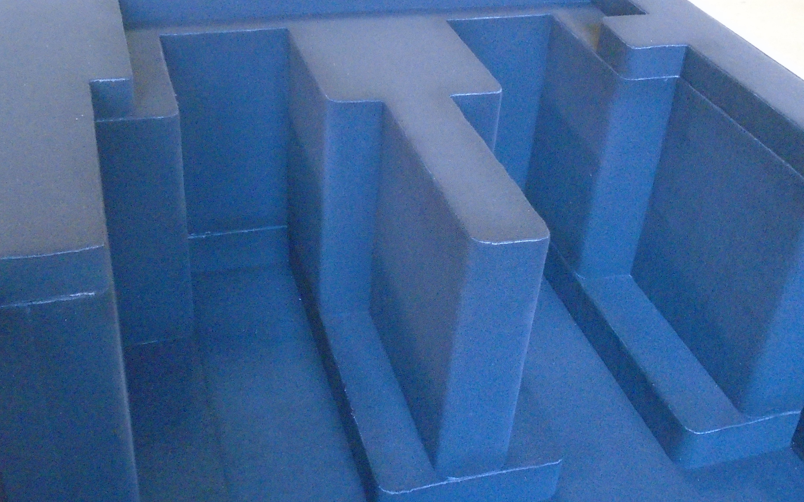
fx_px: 1008
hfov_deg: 43.4
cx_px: 456
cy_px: 243
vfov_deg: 28.0
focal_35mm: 46
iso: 800
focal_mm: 5.5
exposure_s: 1/15
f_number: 3.5
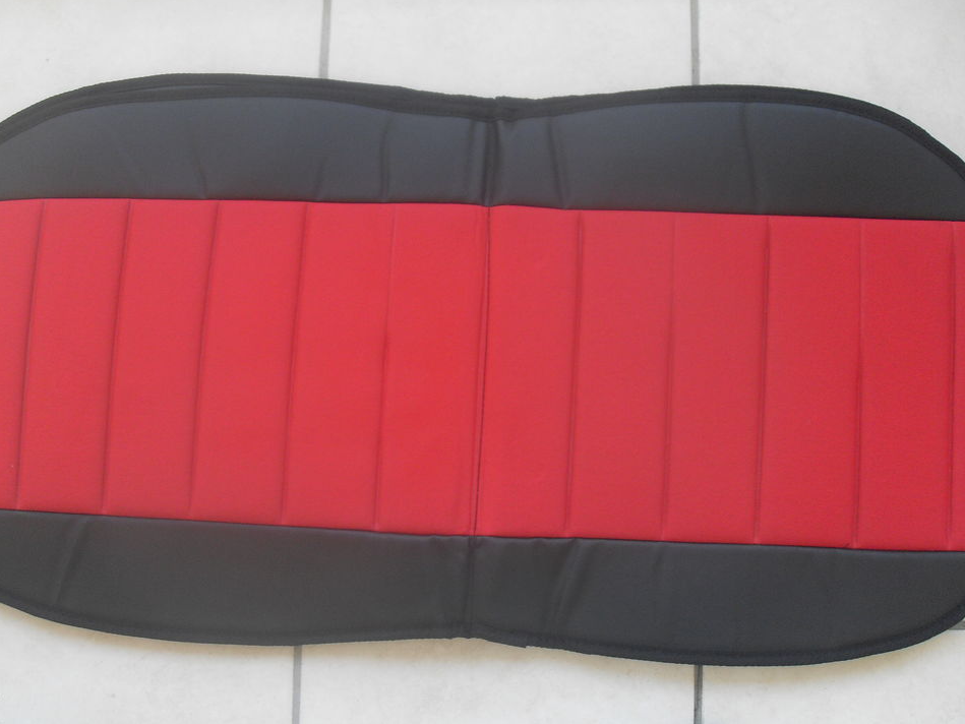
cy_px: 367
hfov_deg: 47.9
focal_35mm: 39
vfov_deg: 36.8
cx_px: 473
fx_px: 1087
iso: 100
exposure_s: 1/45
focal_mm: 6.3
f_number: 2.8
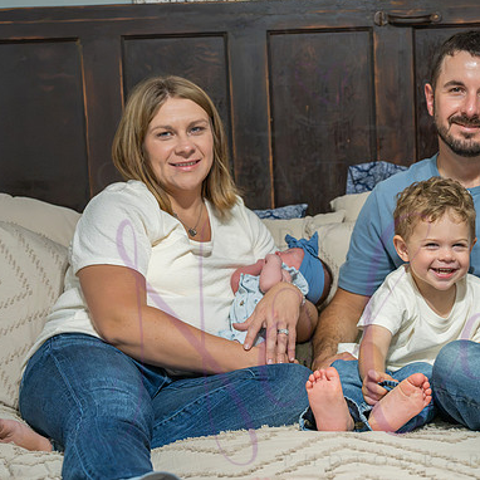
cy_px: 232
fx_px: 1098
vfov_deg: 24.7
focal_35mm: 70
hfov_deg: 24.5
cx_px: 319
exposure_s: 1/320
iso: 3200
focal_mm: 52
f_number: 4
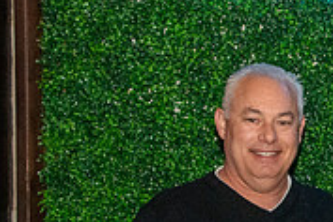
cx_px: 491
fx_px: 1452
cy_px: 206
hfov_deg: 12.5
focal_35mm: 157
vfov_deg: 8.7
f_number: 11
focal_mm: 32
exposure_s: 1/250
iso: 4000
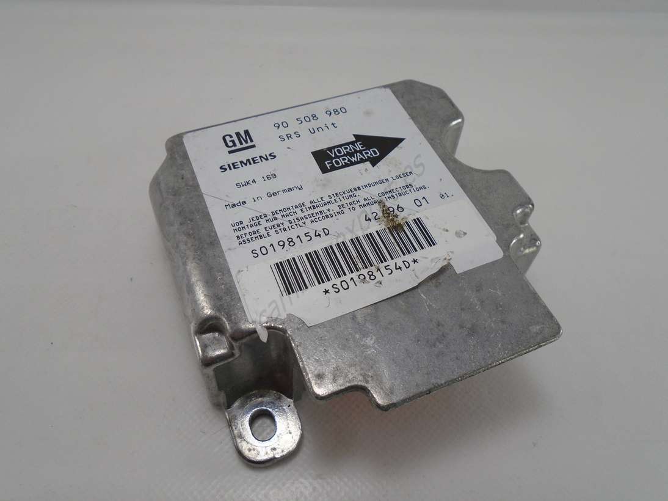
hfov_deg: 67.3
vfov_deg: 53.0
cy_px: 250
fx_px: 502
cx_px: 334
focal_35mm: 26
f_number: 3.2
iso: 100
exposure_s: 1/200
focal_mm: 4.6
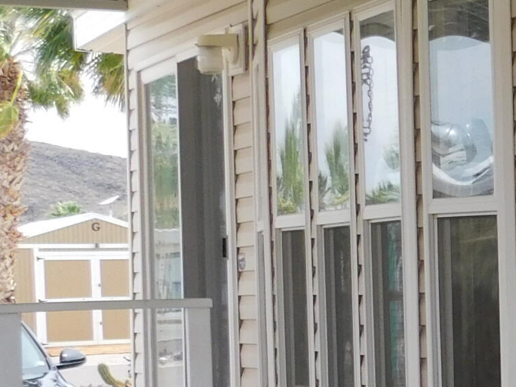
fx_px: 1491
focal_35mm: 100
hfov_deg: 16.1
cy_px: 318
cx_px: 970
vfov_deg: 14.7
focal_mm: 4.5
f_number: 3.1
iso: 125
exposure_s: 1/640
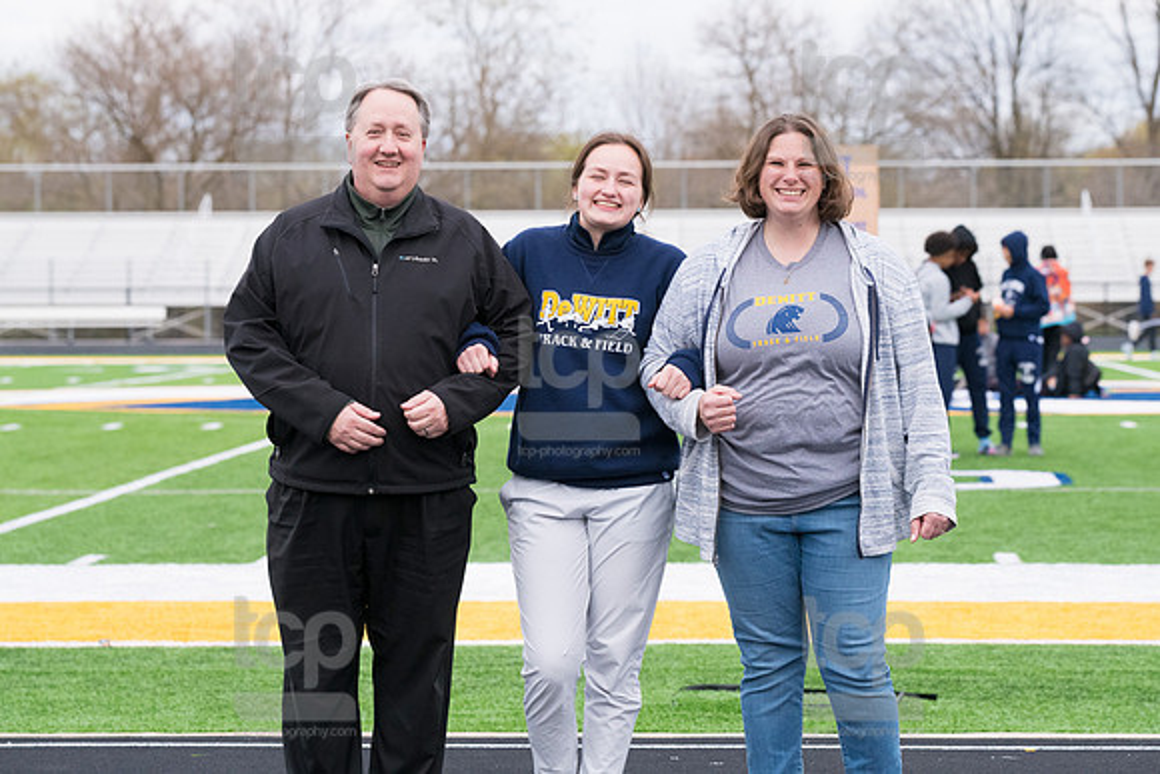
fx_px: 3830
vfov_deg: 11.5
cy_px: 336
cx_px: 602
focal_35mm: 119
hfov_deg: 17.2
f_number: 5
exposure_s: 1/2000
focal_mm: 105
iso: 1600
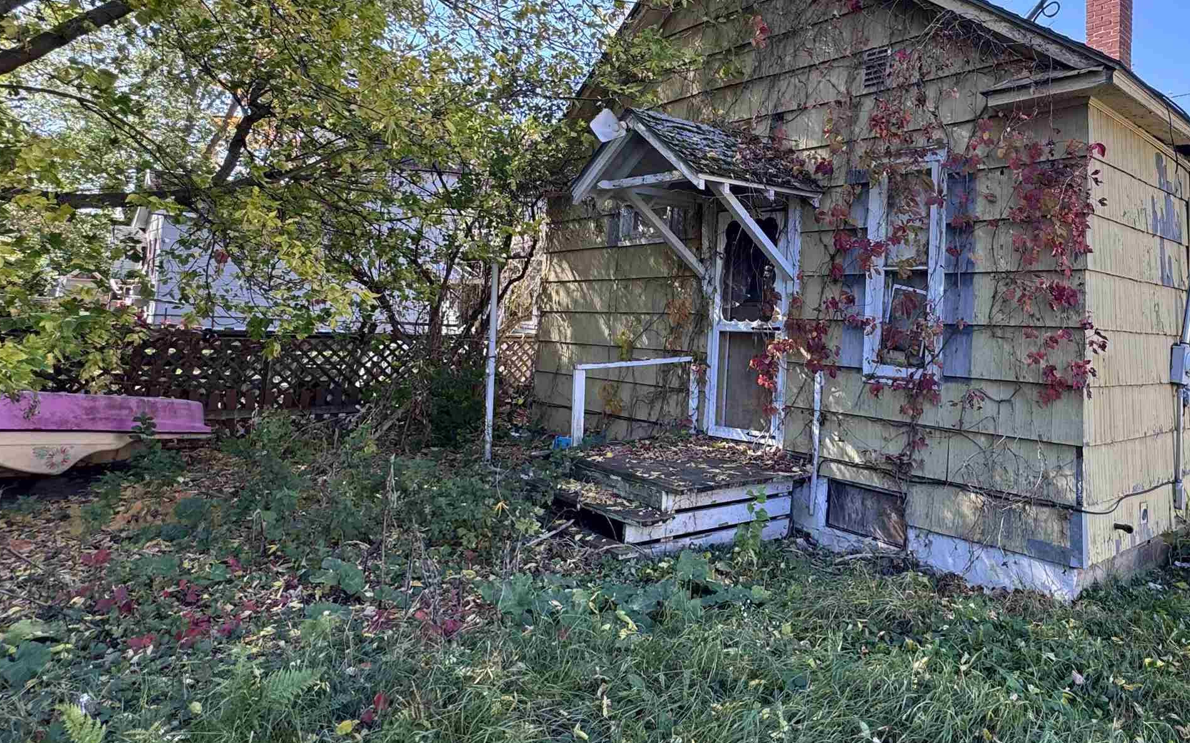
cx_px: 792
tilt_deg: +2.3
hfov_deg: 72.6
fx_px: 778
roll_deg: -3.2
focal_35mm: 24
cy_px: 279
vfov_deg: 50.6
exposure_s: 1/151
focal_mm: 2.22
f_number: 2.2
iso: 40
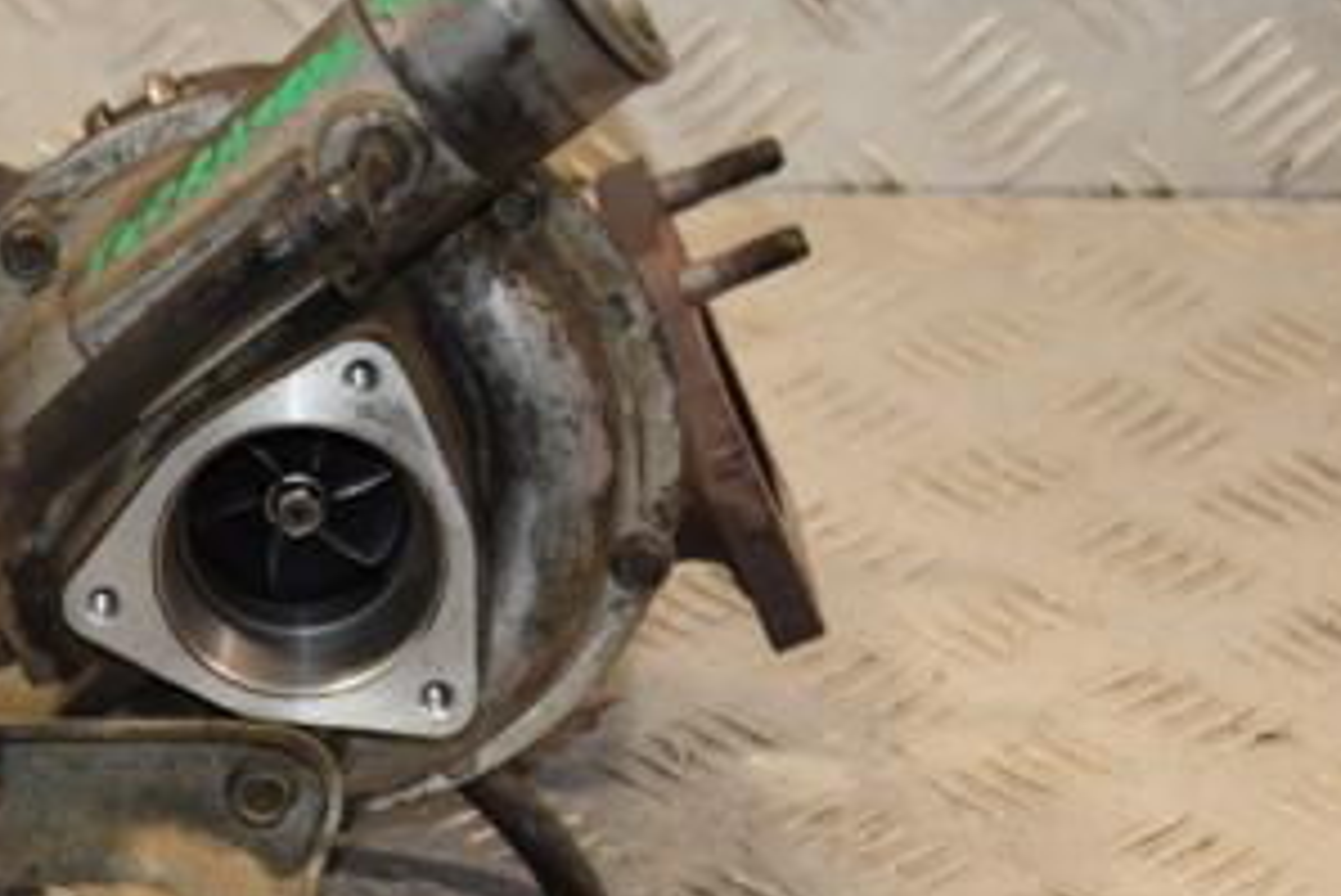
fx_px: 6522
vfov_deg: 7.8
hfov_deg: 11.7
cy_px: 666
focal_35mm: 175
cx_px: 230
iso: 800
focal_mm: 58
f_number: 6.3
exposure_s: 1/200
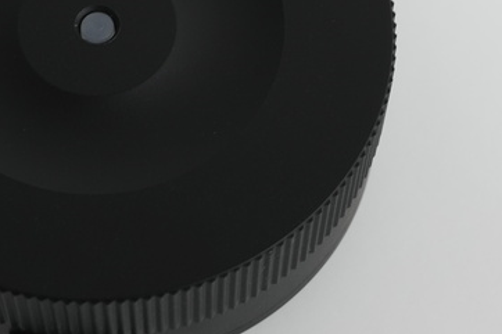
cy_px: 118
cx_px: 92
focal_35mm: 126
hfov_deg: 16.1
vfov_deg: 10.9
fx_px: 1756
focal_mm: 38
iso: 250
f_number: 9
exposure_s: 1/10
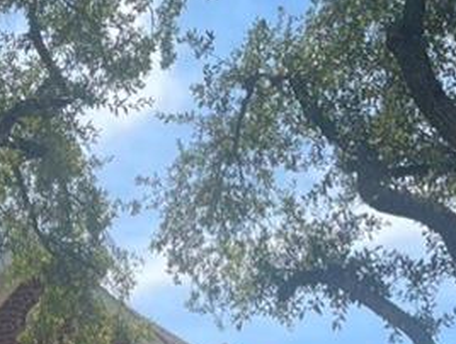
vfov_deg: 13.7
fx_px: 1306
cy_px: 586
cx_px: -17
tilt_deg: +8.6
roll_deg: -1.0
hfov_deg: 19.2
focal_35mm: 99
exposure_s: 1/1618
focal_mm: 5.1
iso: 32
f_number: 1.6
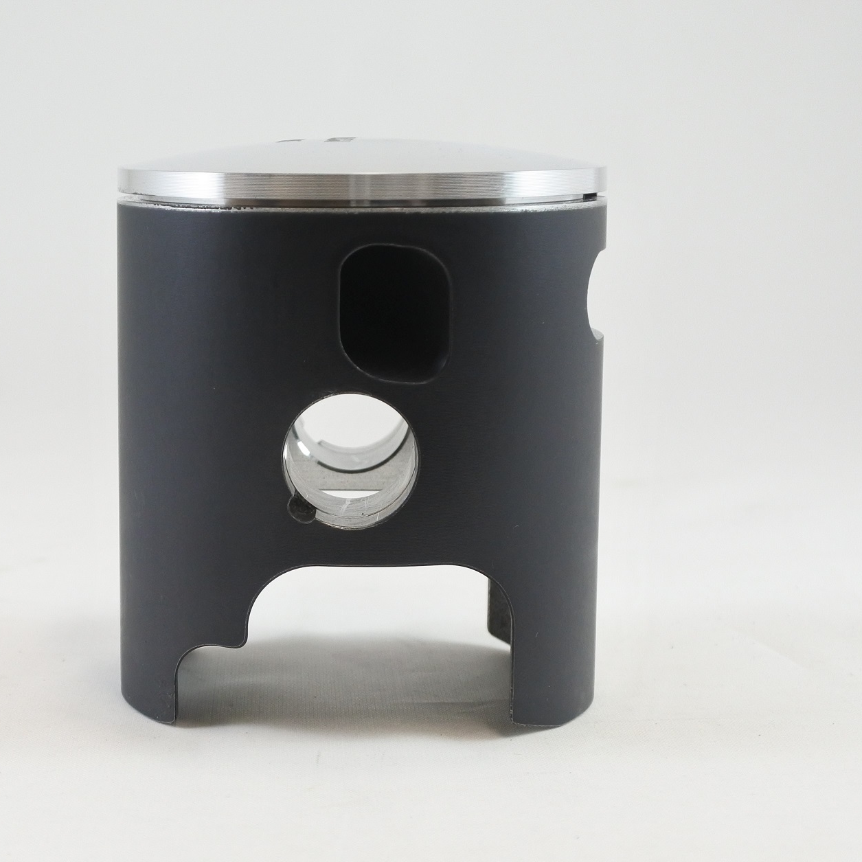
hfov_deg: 32.1
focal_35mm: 53
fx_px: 1493
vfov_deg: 32.2
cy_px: 436
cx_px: 360
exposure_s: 1/125
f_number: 4.2
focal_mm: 15.3
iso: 450
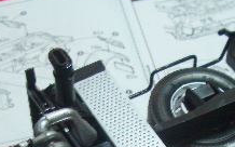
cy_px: 226
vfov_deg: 11.5
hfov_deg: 19.1
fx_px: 698
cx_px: 149
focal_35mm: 109
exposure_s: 1/10
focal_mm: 5.8
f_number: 2.6
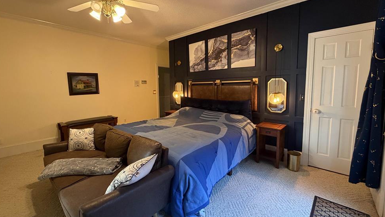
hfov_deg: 99.4
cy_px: 102
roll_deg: +0.7
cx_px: 196
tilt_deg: -4.9
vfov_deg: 67.0
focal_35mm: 16
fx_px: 163
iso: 400
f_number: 2.2
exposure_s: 1/60
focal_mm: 2.22
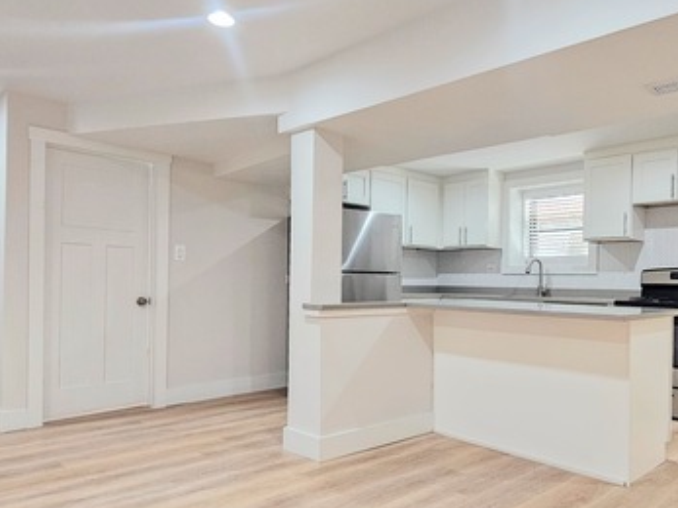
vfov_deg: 54.7
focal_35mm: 25
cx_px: 400
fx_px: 489
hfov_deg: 68.9
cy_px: 283
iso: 250
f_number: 2.2
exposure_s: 1/60
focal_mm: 2.2
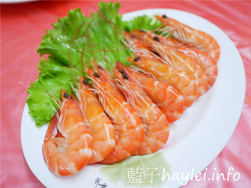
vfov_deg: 46.8
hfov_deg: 60.0
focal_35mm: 30
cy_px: 94
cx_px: 126
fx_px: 218
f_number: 1.7
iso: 250
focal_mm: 15
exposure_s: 1/60
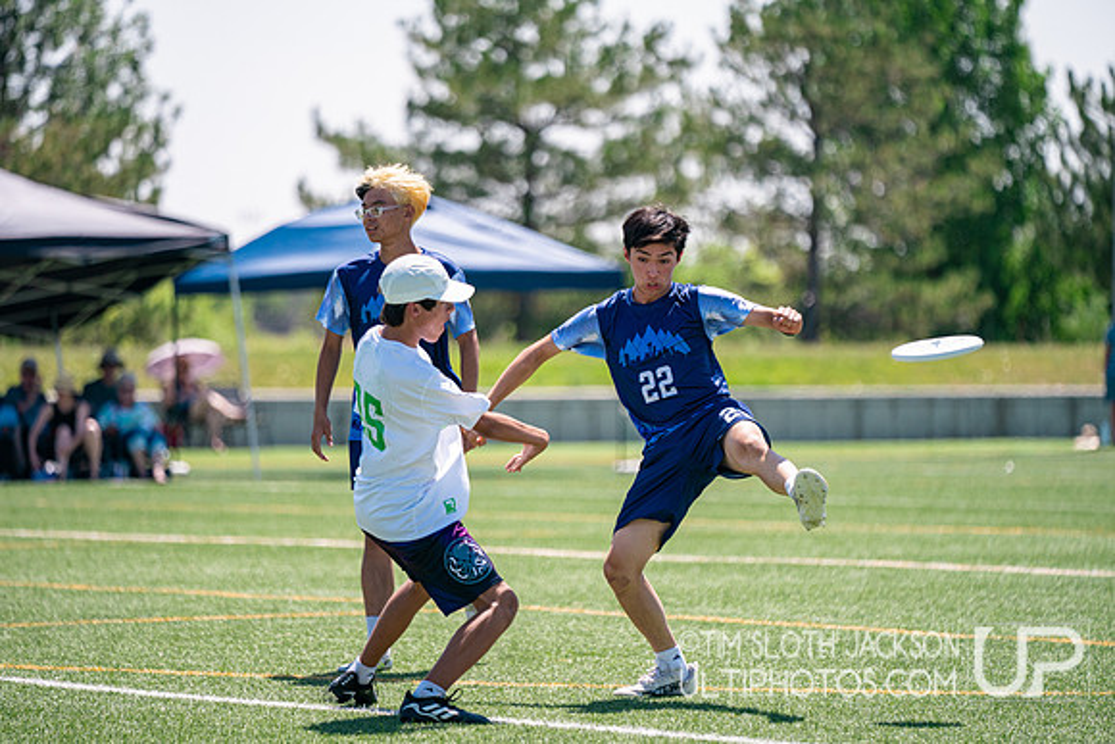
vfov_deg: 6.9
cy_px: 372
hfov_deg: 10.3
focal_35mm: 200
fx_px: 6196
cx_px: 558
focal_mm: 200
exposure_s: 1/6400
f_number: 2.8
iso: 640
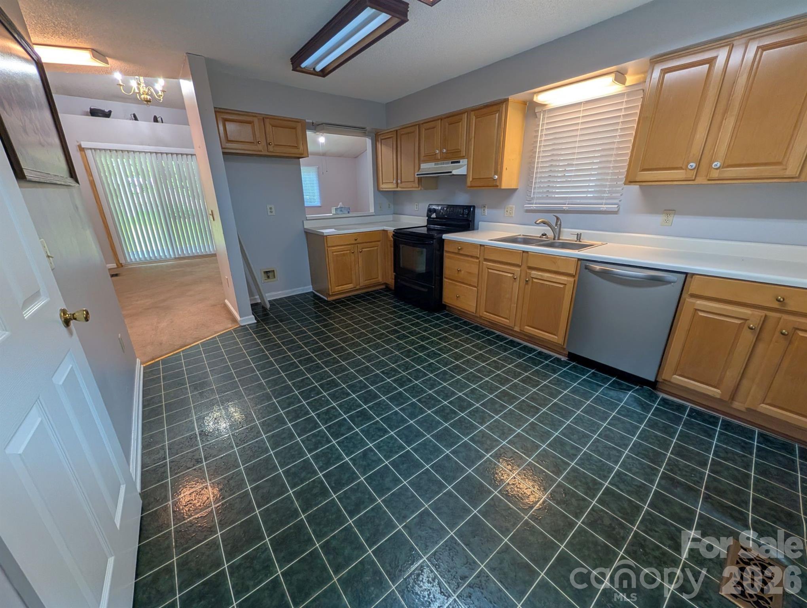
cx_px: 404
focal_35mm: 12
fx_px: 280
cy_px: 304
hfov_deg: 110.5
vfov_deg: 94.6
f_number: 1.7
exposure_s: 1/90
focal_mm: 2.02
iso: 107
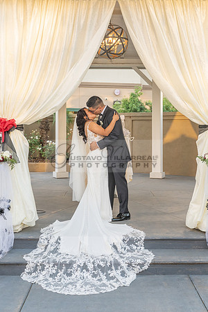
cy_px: 123
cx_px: 114
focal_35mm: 54
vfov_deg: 36.9
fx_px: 465
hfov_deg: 25.2
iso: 500
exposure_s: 1/200
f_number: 5.6
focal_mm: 28
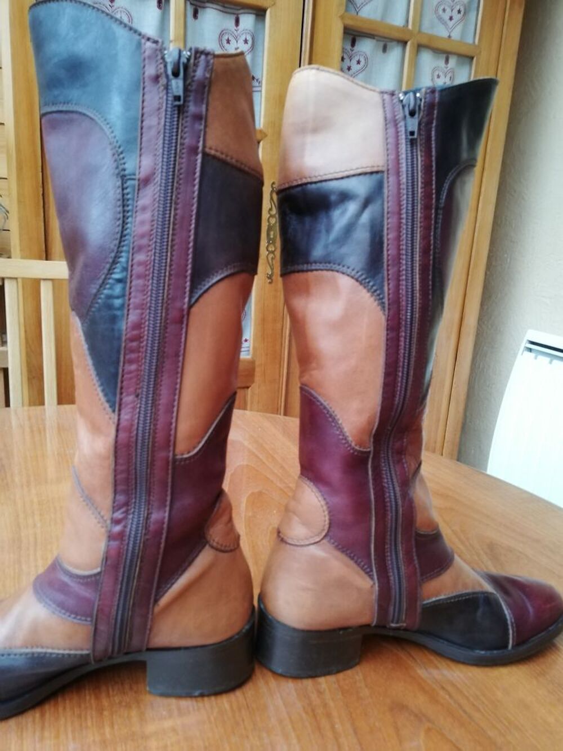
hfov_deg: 53.1
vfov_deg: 67.3
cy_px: 376
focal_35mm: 26
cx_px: 282
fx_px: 564
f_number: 2.2
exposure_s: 1/25
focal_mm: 3.81
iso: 400
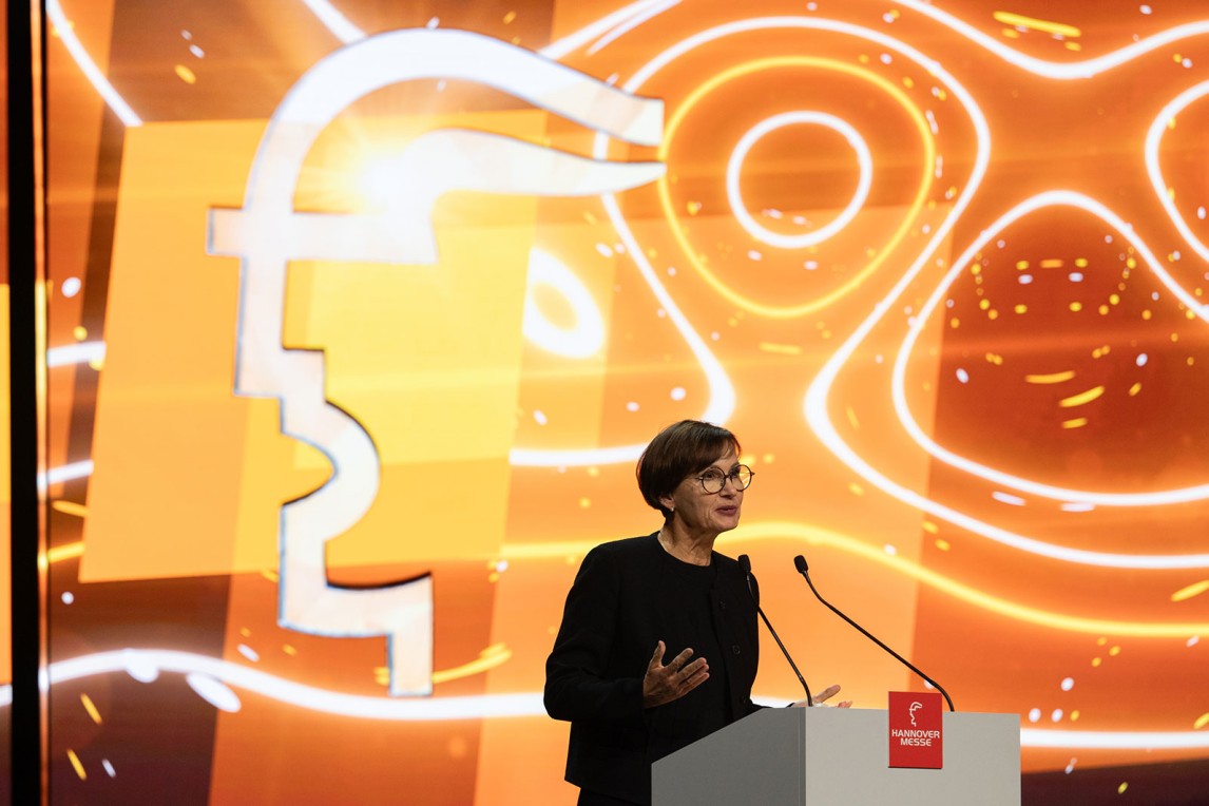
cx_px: 604
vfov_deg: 7.0
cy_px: 403
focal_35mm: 195
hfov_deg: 10.5
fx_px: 6548
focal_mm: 195
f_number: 4.5
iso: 2000
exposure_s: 1/400
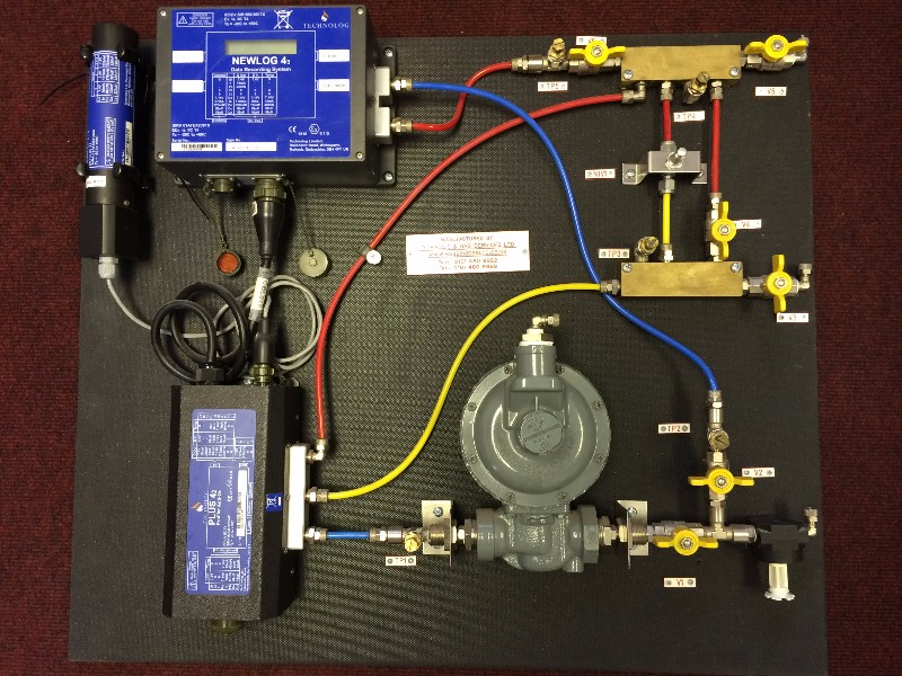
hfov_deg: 60.0
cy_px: 338
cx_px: 451
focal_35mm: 30
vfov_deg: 46.8
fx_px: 782
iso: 160
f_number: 2.2
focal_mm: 4.12
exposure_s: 1/33
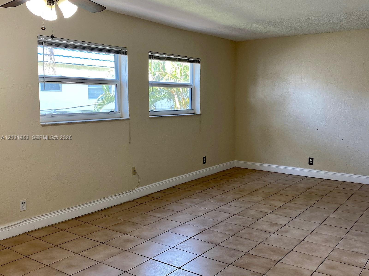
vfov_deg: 53.1
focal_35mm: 26
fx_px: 277
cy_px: 138
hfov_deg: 67.3
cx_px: 184
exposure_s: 1/120
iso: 100
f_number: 1.8
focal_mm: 4.25
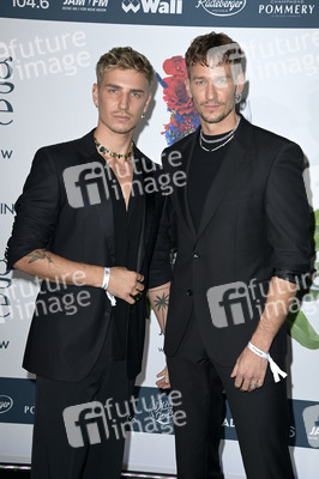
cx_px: 160
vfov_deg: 34.5
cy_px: 240
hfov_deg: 23.3
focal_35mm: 58
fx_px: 772
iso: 640
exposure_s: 1/250
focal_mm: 58
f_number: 6.3
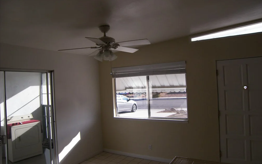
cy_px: 81
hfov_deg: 70.4
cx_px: 133
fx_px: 186
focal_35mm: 26
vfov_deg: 47.6
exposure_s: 1/500
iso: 50
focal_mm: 5
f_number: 2.8
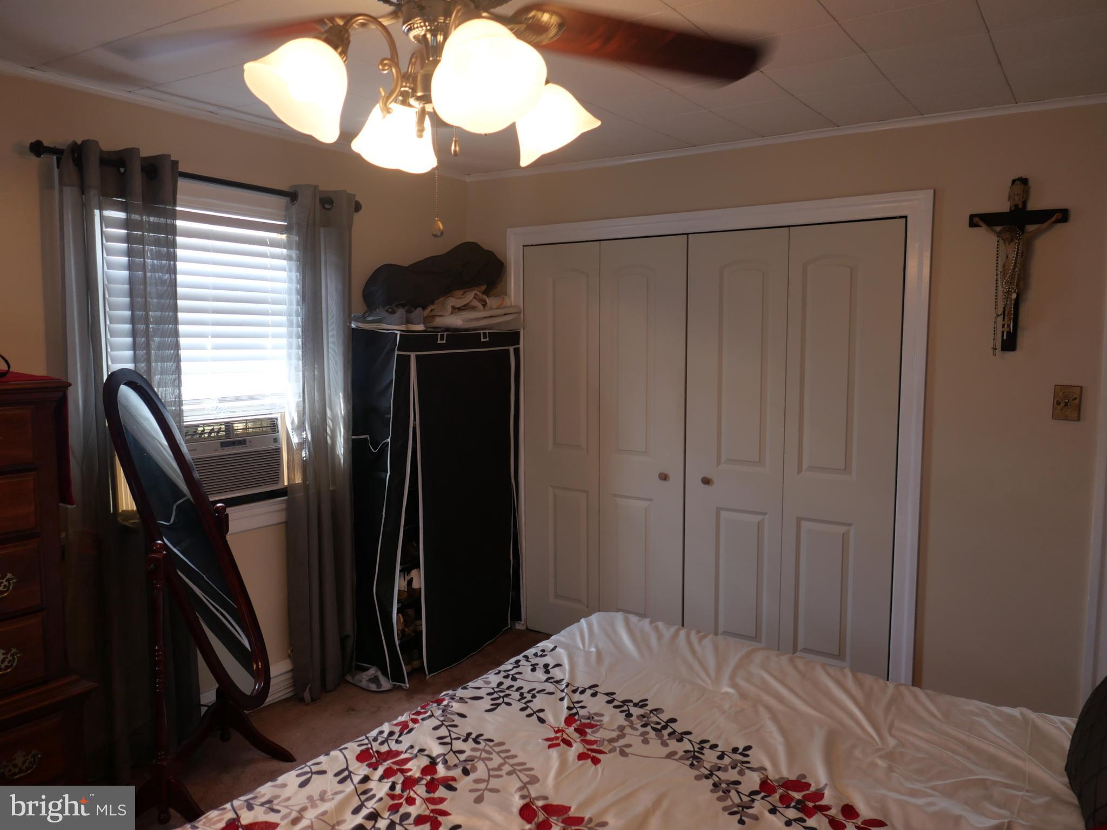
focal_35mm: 24
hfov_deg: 71.6
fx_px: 768
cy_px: 415
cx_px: 554
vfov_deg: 56.8
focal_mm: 10.9
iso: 200
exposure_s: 1/80
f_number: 1.7
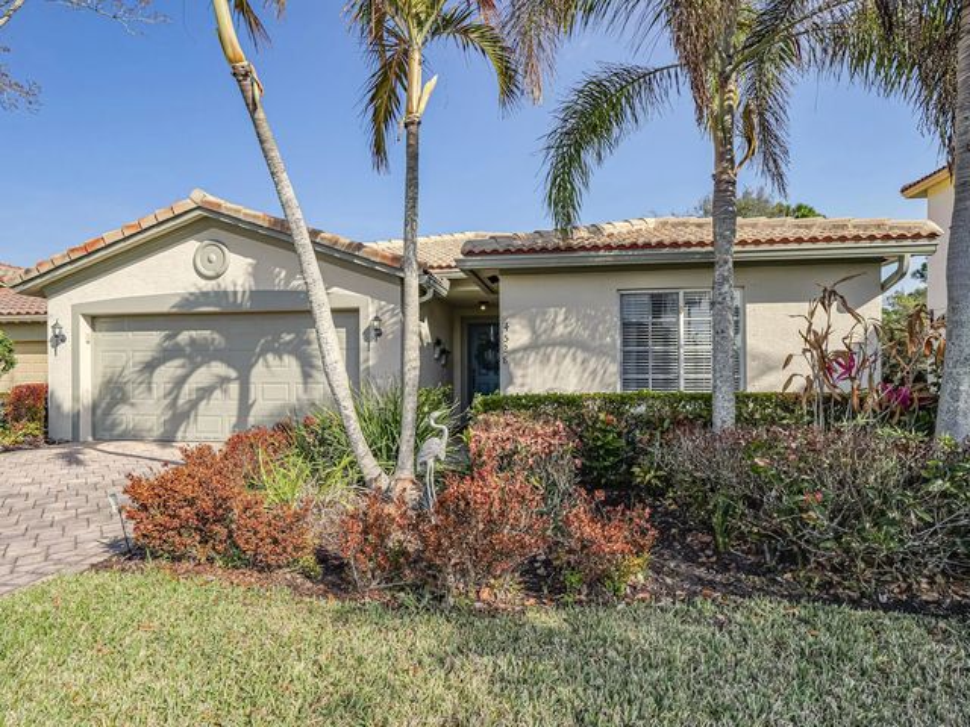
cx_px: 485
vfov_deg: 66.0
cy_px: 364
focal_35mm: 20
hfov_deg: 81.7
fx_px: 560
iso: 100
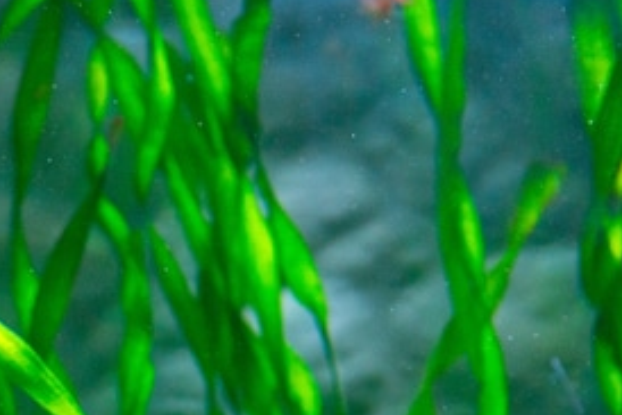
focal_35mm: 229
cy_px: 683
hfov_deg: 8.8
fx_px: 3959
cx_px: -276
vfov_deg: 5.9
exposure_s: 1/60
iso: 250
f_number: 5.6
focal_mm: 50
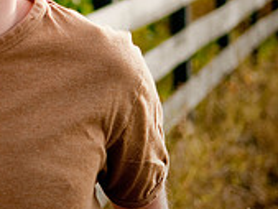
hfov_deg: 10.1
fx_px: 1511
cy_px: -2
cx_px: -179
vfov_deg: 7.9
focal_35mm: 188
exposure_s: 1/500
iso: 200
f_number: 2.8
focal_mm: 38
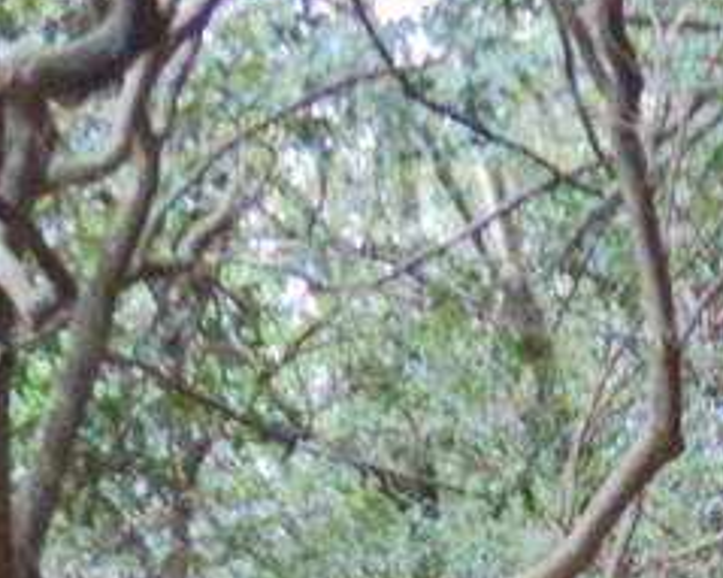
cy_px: 1773
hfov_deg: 11.9
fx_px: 3358
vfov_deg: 8.2
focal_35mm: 157
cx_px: 1007
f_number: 2.8
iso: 160
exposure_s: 1/30
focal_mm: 4.3
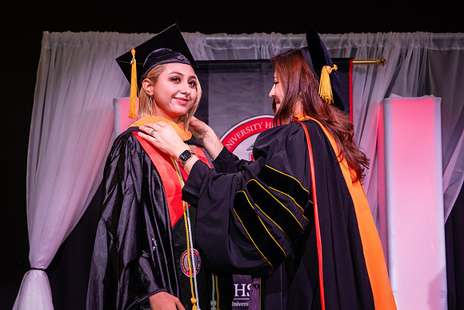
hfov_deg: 23.5
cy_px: 165
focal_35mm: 87
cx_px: 207
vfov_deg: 15.8
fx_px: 1117
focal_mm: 70
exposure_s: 1/160
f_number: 5.6
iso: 1250
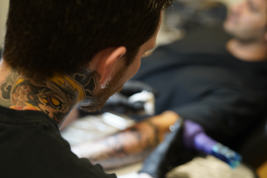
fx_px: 371
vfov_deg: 27.0
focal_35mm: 50
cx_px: 134
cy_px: 89
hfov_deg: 39.6
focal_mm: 50
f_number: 2.2
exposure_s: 1/160
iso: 1600
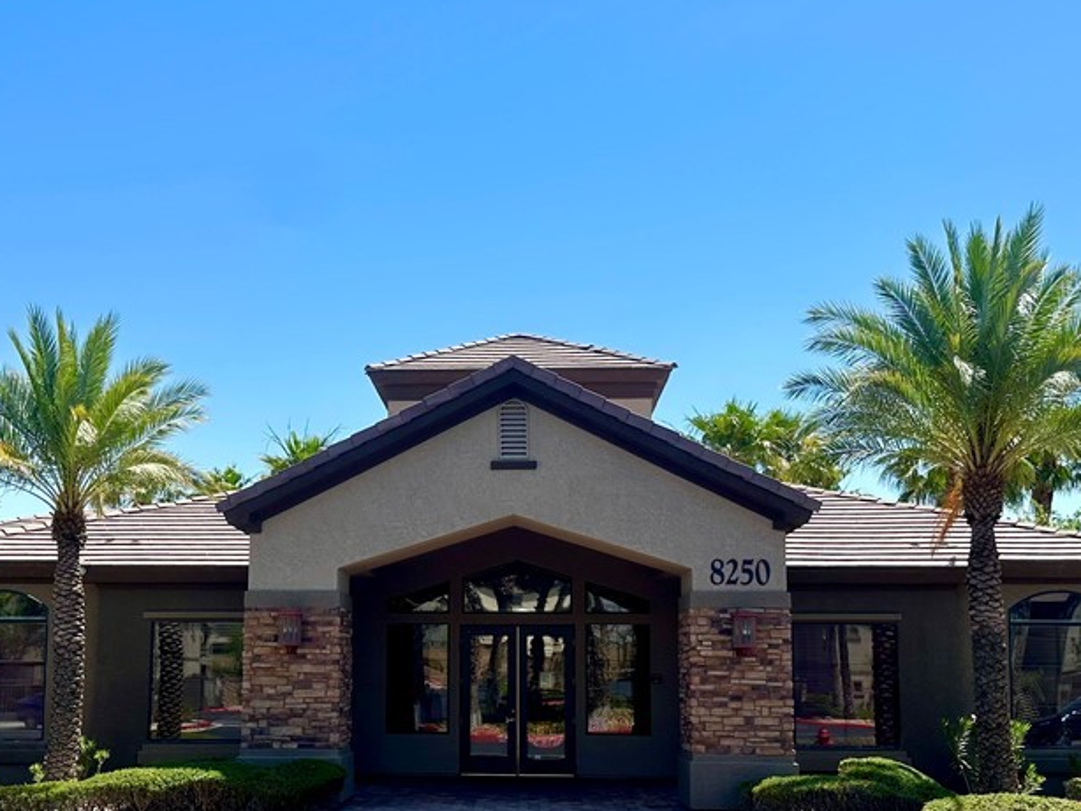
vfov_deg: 35.5
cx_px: 456
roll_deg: -0.3
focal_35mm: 40
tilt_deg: +5.2
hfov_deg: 46.6
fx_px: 1250
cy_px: 566
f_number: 1.78
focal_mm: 6.86
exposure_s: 1/4184
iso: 80
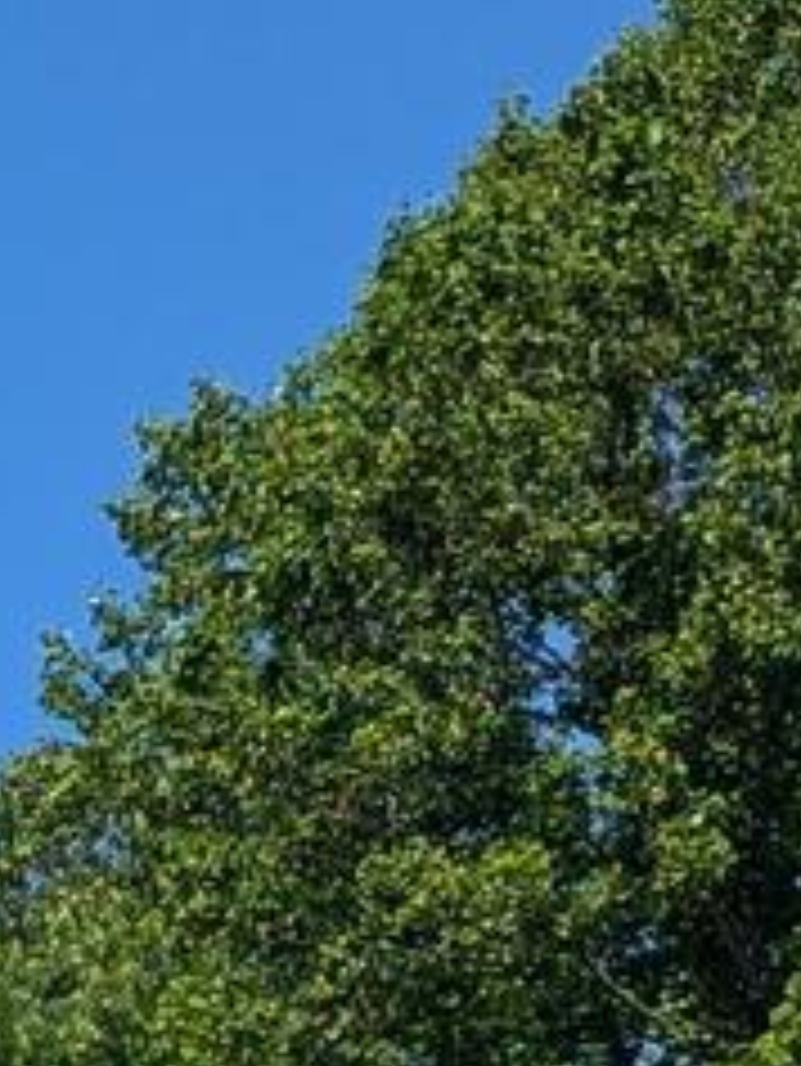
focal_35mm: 207
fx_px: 6381
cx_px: -1125
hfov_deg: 6.8
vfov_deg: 8.7
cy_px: 2546
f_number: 1.85
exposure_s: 1/2762
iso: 46
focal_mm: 6.81
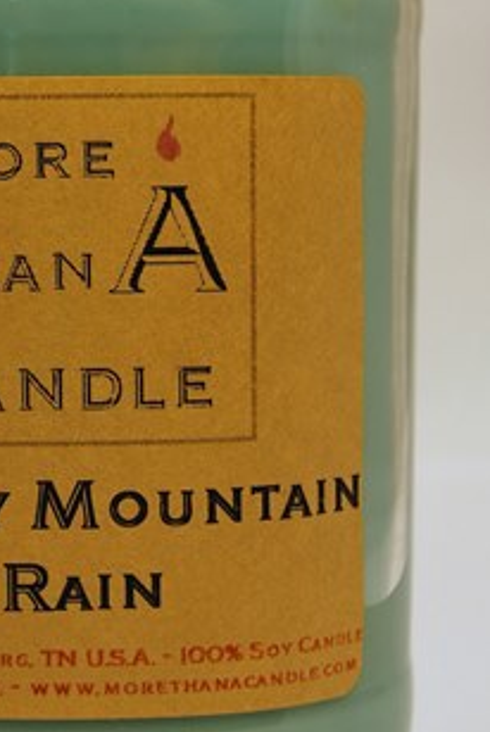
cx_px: 82
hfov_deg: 12.9
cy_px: 257
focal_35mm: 106
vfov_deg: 19.2
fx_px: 2159
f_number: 5.6
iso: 200
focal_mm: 34
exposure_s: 1/125
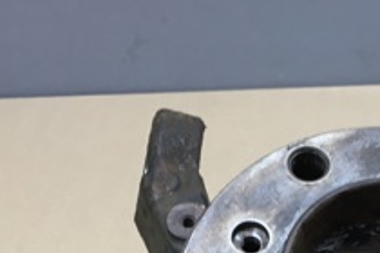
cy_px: 373
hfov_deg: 21.6
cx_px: 353
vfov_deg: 14.0
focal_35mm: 92
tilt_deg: -30.8
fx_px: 971
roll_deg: -0.2
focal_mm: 4.15
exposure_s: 1/33
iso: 80
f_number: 2.2
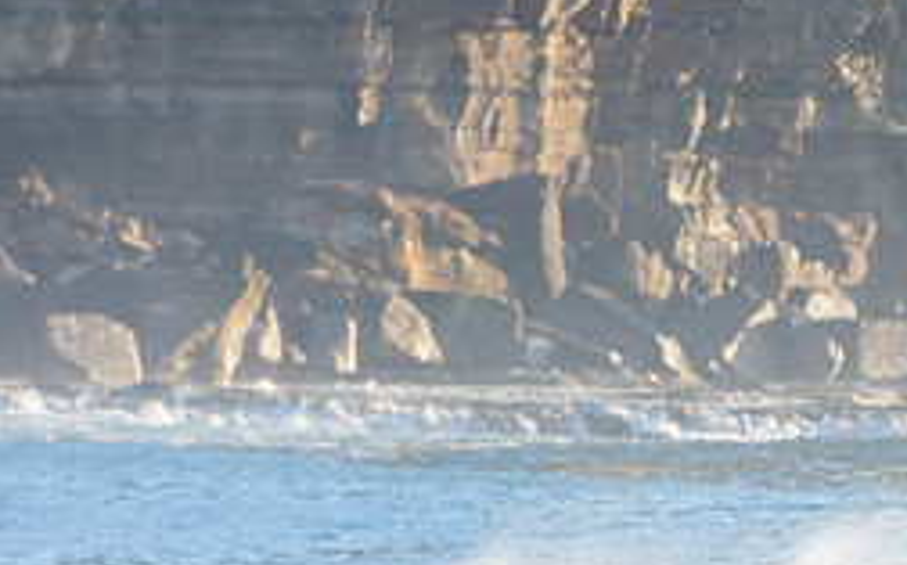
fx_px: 35563
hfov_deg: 1.5
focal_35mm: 1440
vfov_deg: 0.9
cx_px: 247
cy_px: 540
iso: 400
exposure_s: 1/2000
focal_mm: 500
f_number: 5.6
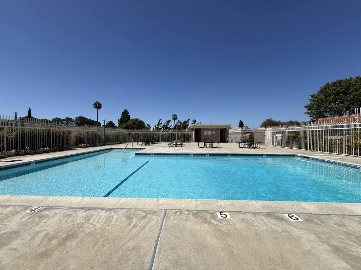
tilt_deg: +0.3
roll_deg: -0.4
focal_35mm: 14
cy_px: 135
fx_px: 146
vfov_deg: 85.7
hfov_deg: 102.1
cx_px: 180
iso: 50
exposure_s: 1/4425
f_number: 2.2
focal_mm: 2.22
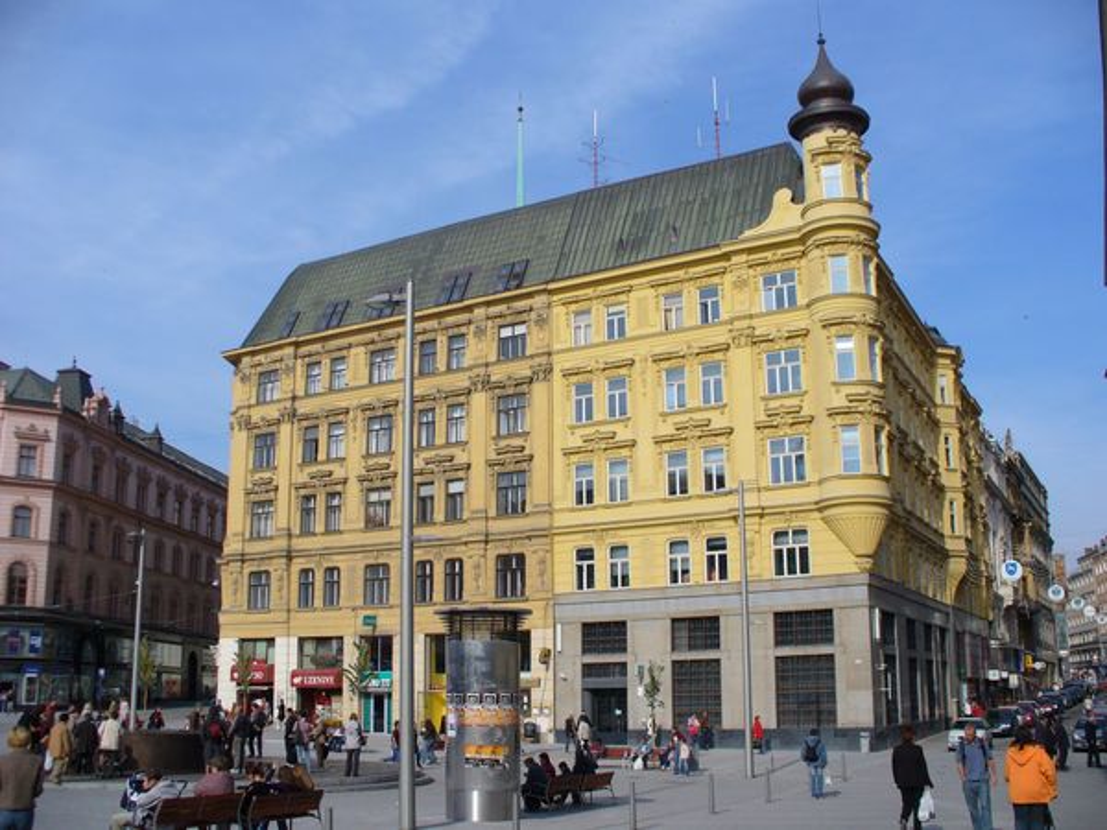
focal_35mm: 37
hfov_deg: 50.1
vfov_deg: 38.7
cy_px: 415
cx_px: 554
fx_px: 1183
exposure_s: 1/400
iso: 80
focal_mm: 6.1
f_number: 5.6
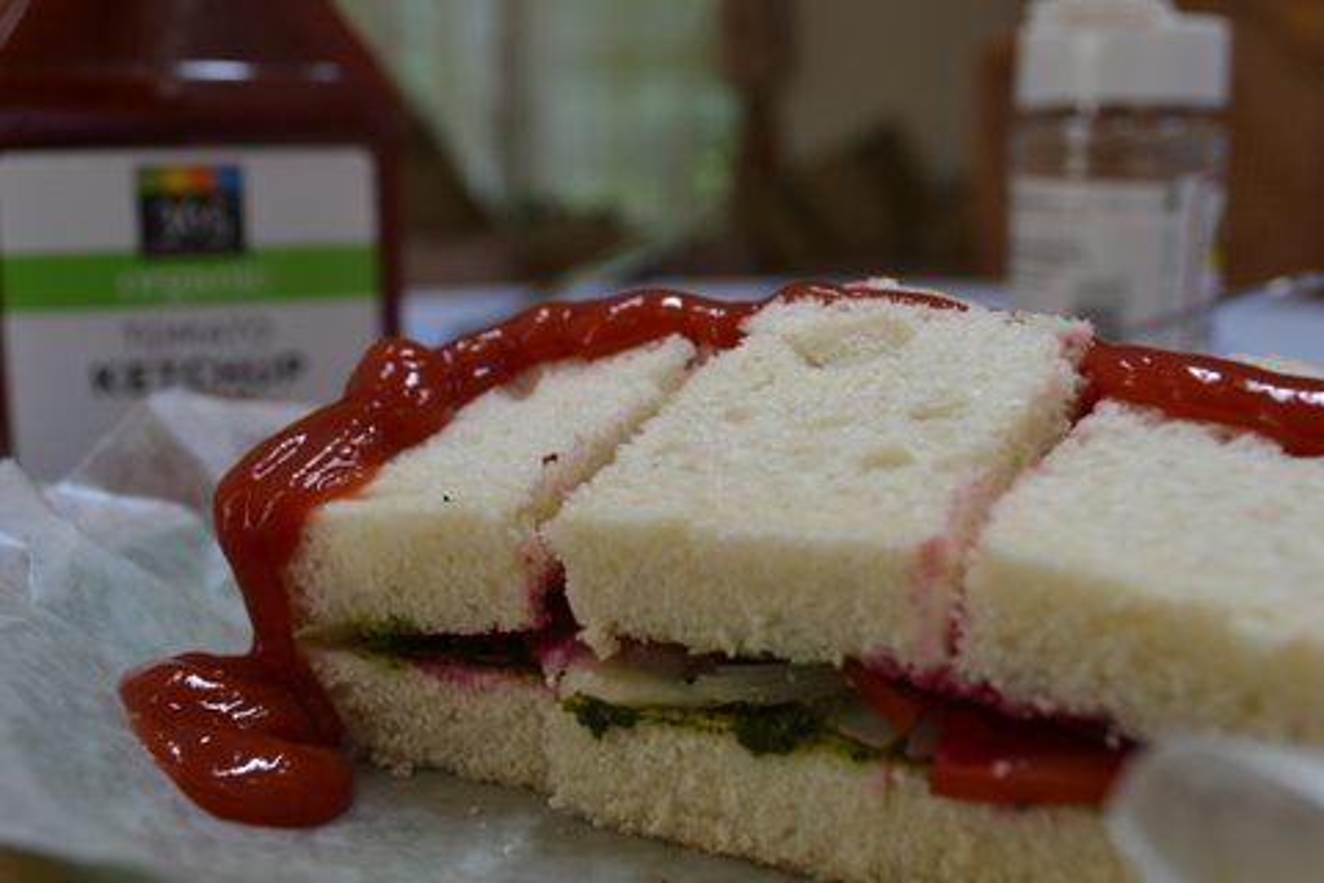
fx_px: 1600
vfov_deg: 30.8
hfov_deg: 45.0
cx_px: 662
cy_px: 442
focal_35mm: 44
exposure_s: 1/60
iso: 400
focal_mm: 29
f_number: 6.3
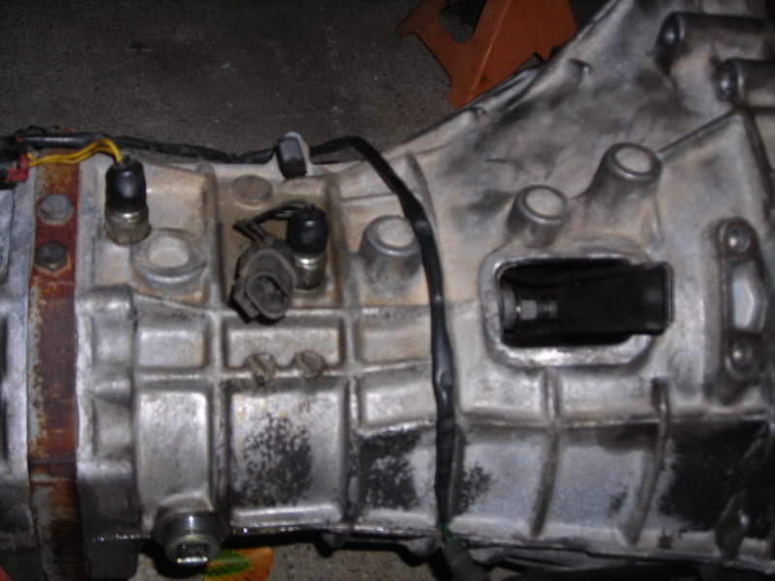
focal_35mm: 47
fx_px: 1052
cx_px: 388
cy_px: 290
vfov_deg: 30.9
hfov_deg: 40.4
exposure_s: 1/60.1
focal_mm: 7.8
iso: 50
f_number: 3.4
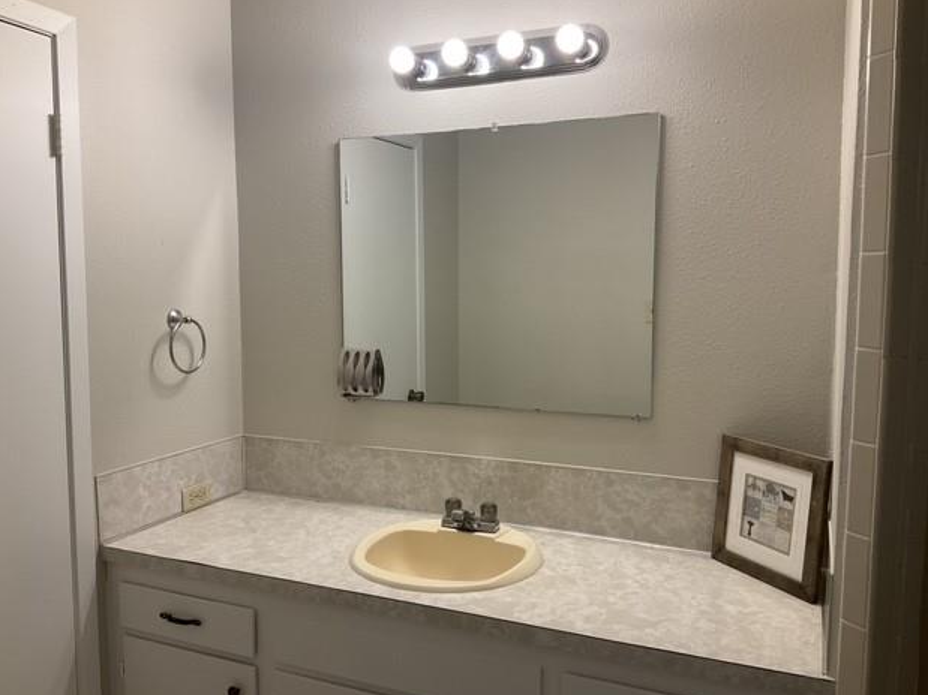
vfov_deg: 46.8
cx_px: 451
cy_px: 353
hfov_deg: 60.0
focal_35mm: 30
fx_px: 804
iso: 64
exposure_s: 1/120
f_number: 1.8
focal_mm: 3
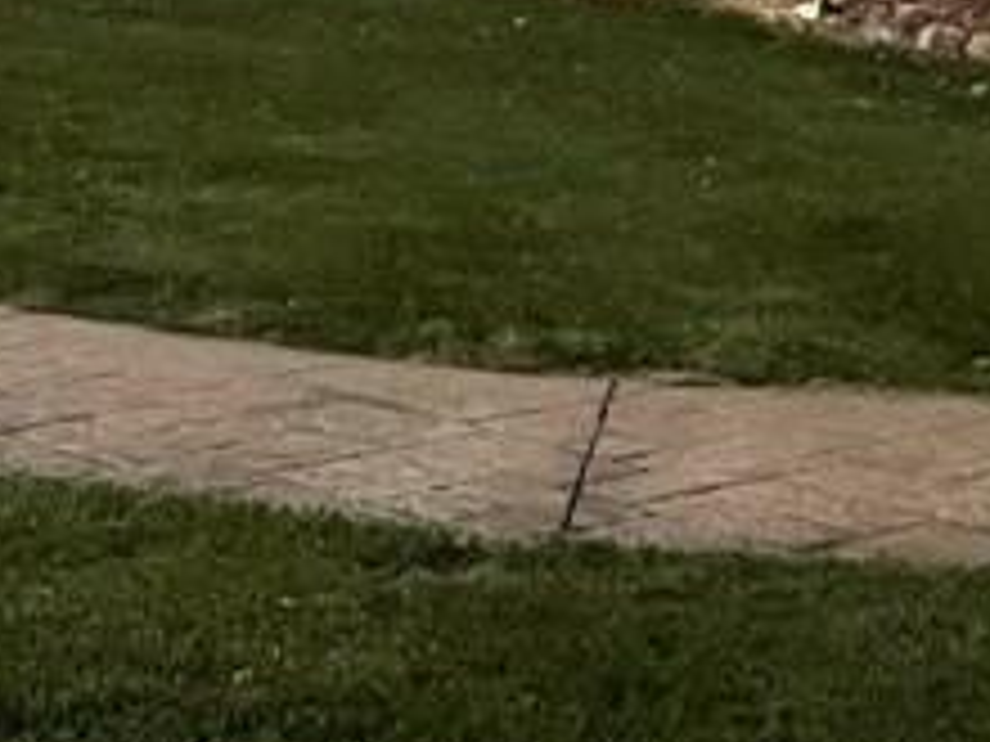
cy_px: -486
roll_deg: +1.5
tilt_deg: +2.1
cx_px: -756
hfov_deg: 14.4
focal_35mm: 121
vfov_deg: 11.6
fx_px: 3461
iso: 400
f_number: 1.6
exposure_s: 1/40
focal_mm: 4.2
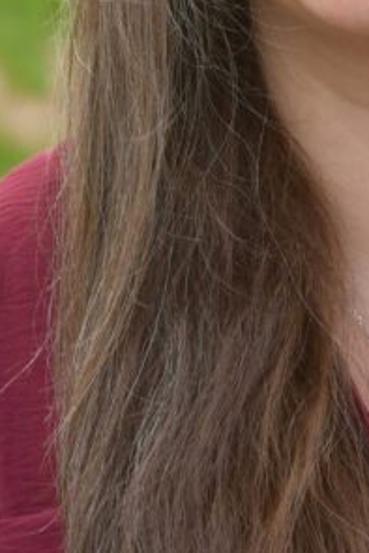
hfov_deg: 3.1
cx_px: 422
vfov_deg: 4.6
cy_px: 84
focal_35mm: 448
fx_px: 6879
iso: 200
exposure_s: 1/250
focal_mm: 86
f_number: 5.6
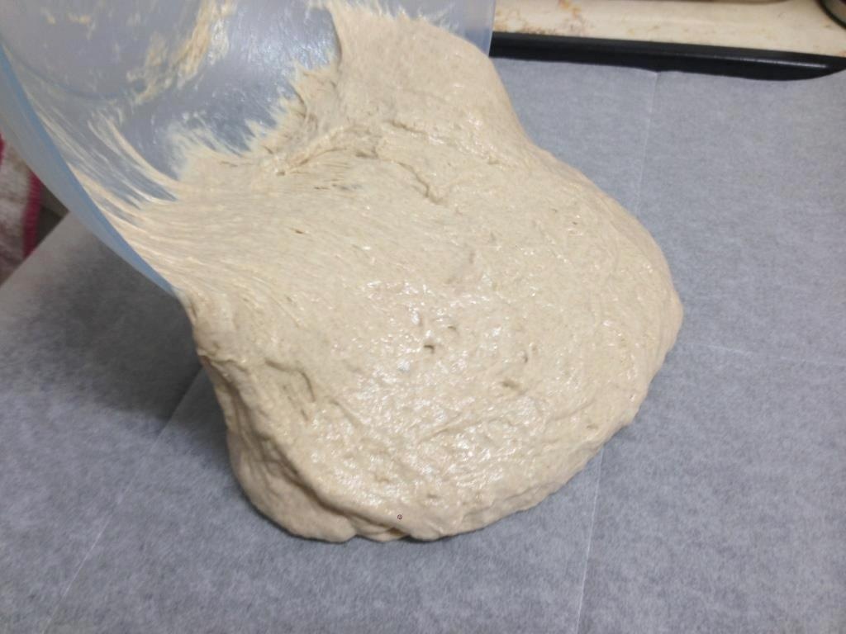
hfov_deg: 55.4
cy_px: 317
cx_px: 423
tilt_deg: -45.3
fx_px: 807
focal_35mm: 33
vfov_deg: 42.9
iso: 50
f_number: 2.4
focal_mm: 4.12
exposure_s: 1/20
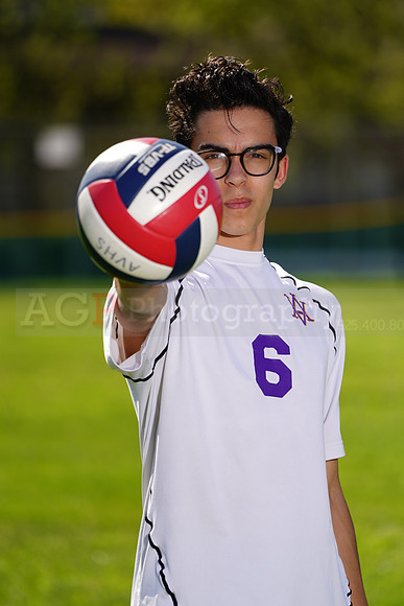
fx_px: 5972
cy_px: 303
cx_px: 202
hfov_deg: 3.9
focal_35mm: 355
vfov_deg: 5.8
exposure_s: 1/200
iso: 64
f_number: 7.1
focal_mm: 355
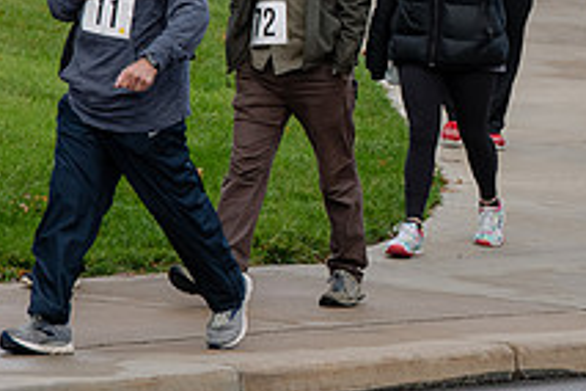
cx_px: 603
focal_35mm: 518
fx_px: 8431
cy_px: -1
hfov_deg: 4.0
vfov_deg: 2.7
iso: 640
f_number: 6.3
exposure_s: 1/500
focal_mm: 190
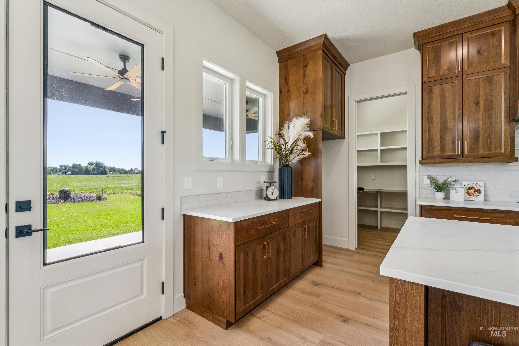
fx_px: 236
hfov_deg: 95.3
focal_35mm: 16
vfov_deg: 72.4
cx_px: 260
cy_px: 173
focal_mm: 16.4
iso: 400
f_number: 13
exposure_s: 1/30
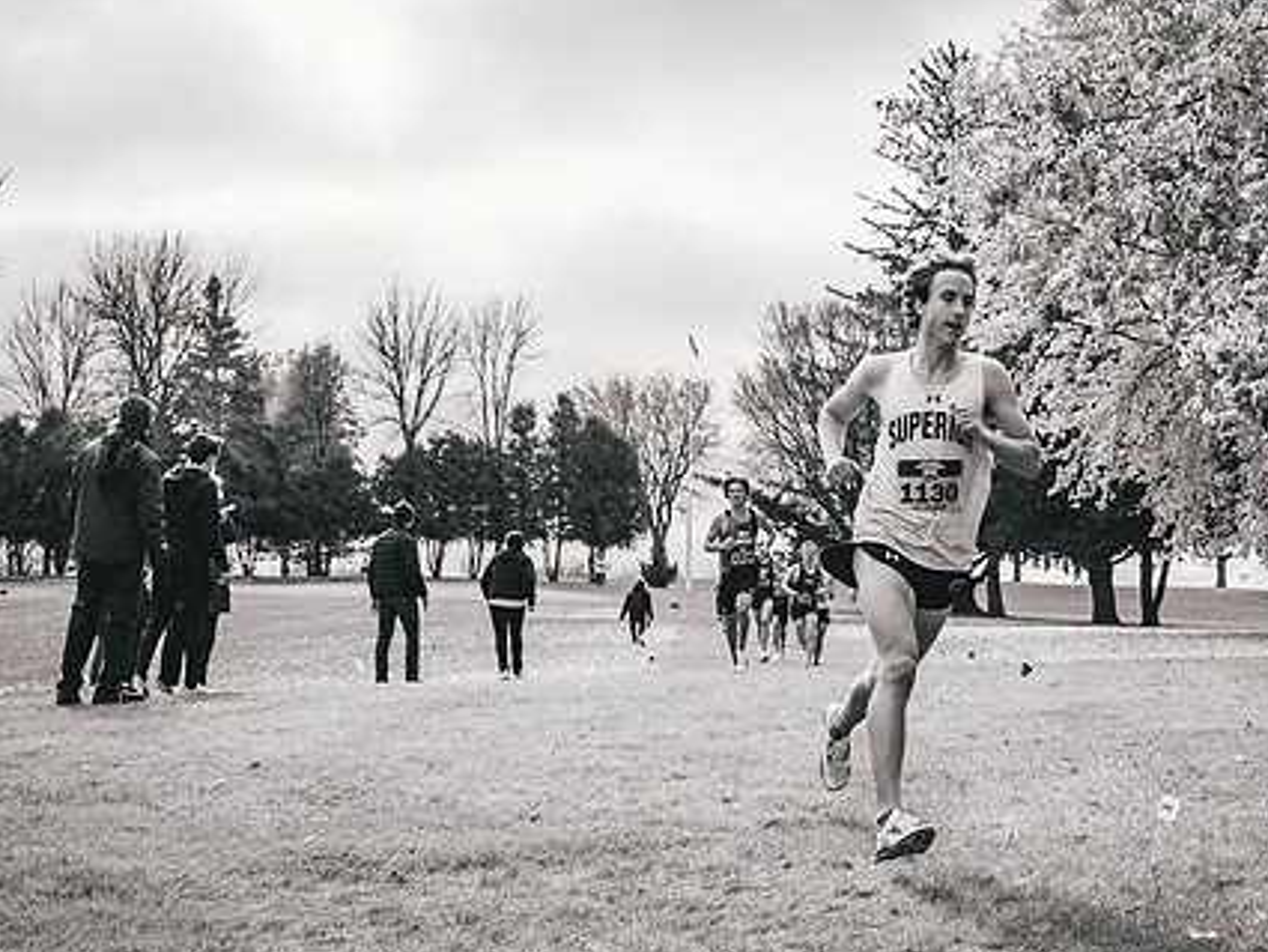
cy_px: 508
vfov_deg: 17.8
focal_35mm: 83
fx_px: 3041
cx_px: 963
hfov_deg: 23.3
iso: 400
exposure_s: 1/1250
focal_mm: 50
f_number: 6.3
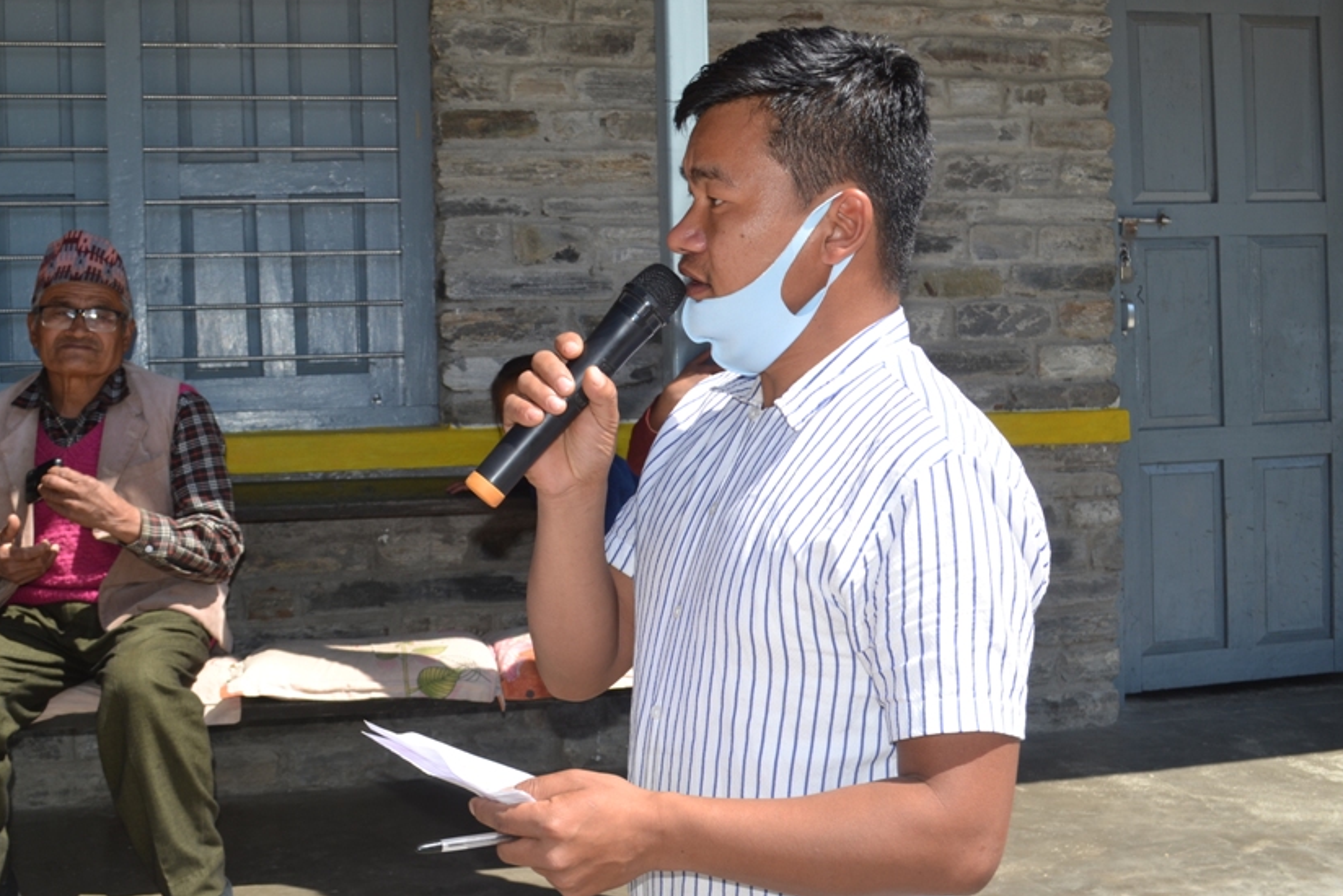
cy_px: 380
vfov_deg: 32.6
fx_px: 1530
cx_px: 618
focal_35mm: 41
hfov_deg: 47.3
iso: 100
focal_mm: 22
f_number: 8
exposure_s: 1/200
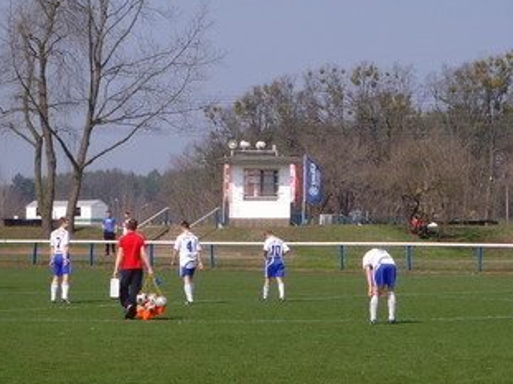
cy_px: 210
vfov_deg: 7.9
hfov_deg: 10.5
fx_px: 2785
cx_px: 289
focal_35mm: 188
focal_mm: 19.8
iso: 80
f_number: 4.5
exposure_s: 1/500
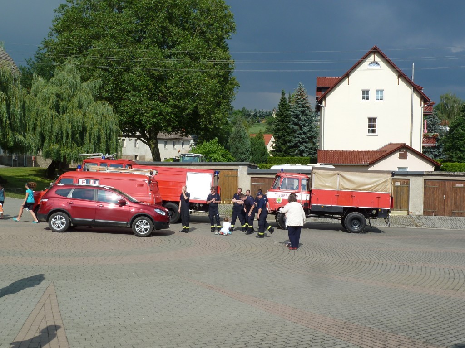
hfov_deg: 44.8
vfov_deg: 34.3
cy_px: 174
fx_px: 564
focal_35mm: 42
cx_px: 232
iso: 80
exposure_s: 1/400
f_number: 5
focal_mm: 6.9
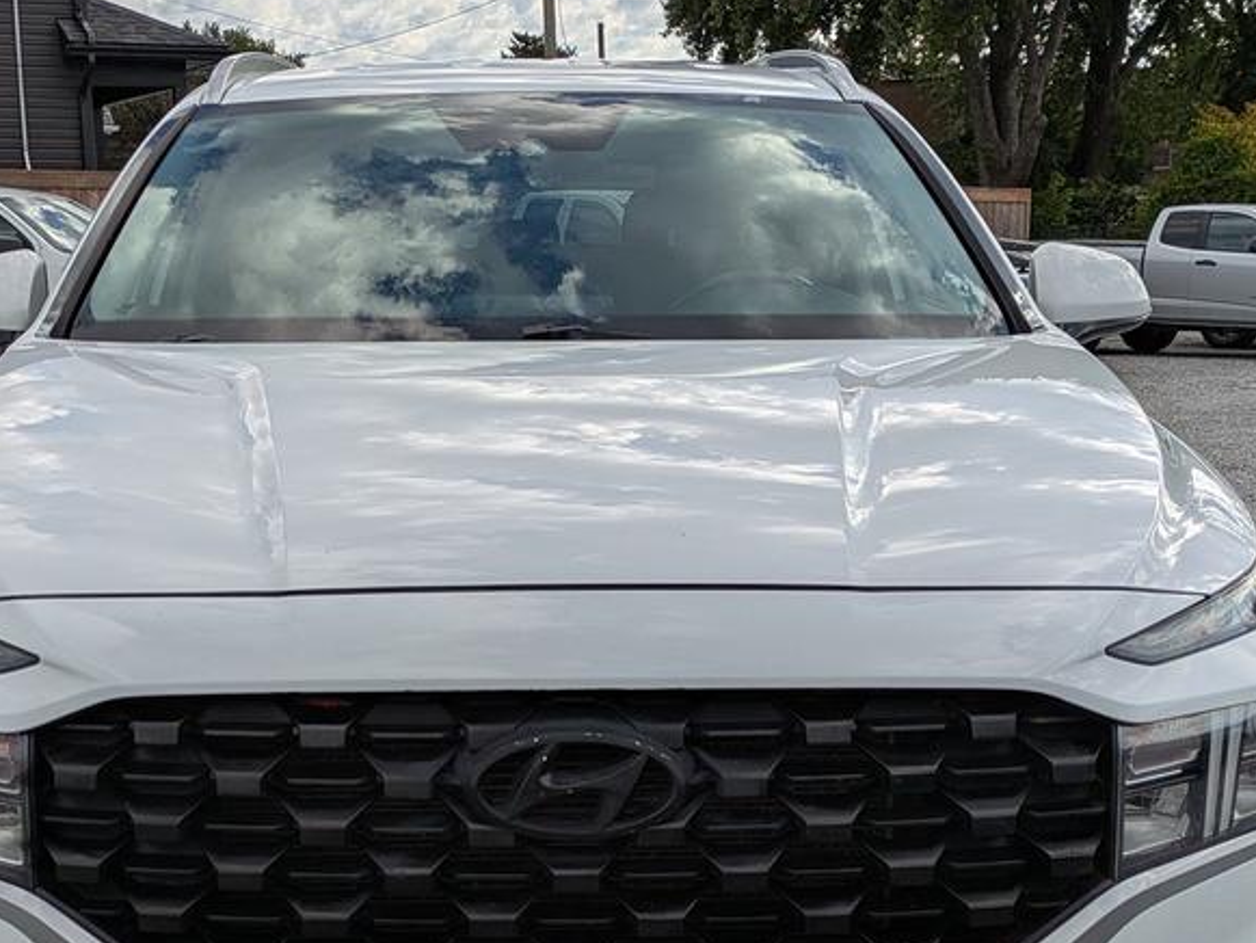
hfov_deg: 34.8
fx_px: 1996
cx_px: 511
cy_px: 623
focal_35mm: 55
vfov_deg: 26.4
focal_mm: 5.43
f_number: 1.89
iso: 44
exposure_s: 1/2732
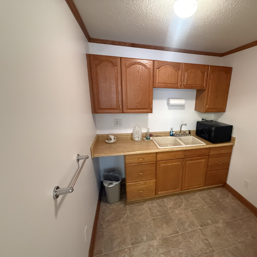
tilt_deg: -16.4
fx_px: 143
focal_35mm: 17
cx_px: 159
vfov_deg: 83.9
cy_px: 132
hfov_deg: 82.5
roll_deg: -2.1
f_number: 2.2
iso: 1000
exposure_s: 1/60
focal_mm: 2.22
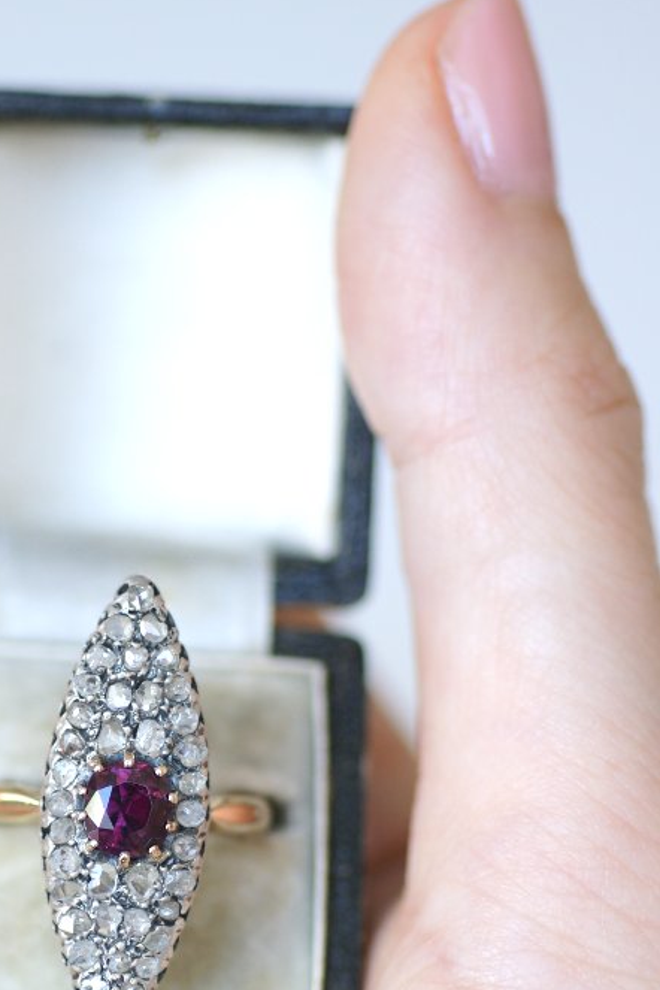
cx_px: 136
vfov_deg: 10.8
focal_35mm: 190
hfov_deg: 7.2
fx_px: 5225
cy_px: 790
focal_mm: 70
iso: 200
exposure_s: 1/125
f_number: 2.8
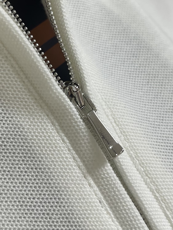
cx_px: 86
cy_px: 115
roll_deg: +3.6
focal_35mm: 26
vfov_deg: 67.3
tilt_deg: -13.8
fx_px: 173
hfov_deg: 53.1
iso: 64
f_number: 1.6
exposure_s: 1/100
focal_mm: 5.1
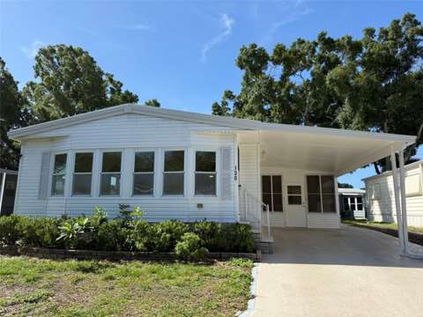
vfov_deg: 56.8
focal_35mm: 24
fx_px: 293
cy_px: 158
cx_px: 212
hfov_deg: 71.6
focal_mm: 6.76
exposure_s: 1/3279
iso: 80
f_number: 1.78
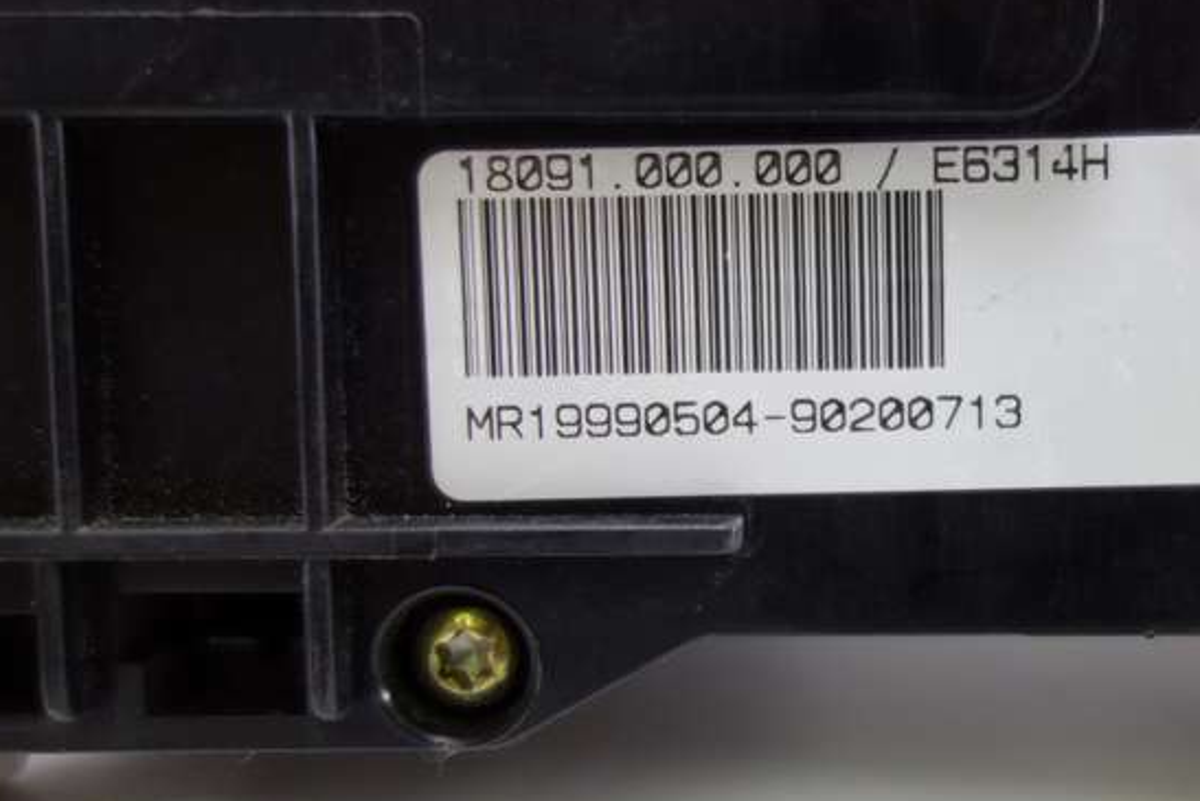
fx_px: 1400
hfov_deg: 45.4
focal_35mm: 42
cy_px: 376
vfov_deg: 31.9
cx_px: 842
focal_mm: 10.4
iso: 400
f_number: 1.8
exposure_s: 1/250
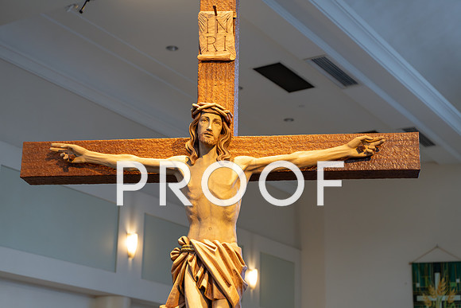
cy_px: 154
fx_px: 833
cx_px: 230
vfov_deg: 20.9
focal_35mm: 65
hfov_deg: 31.0
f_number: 4
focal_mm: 65
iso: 1000
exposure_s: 1/160
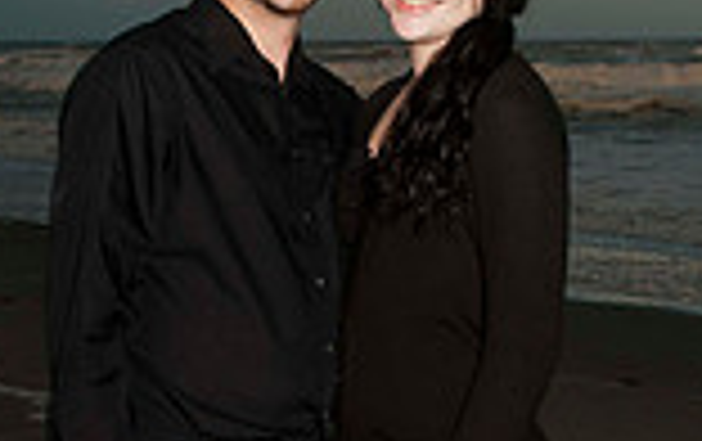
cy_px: 392
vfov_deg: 10.6
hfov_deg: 16.9
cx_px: 389
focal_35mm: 123
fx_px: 2357
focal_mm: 28
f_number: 6.3
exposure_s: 1/160
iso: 100
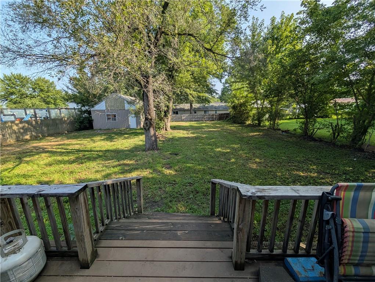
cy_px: 141
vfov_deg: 94.6
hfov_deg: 110.5
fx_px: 130
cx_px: 188
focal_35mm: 12
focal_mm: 2.02
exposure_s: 1/1582
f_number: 1.7
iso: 48
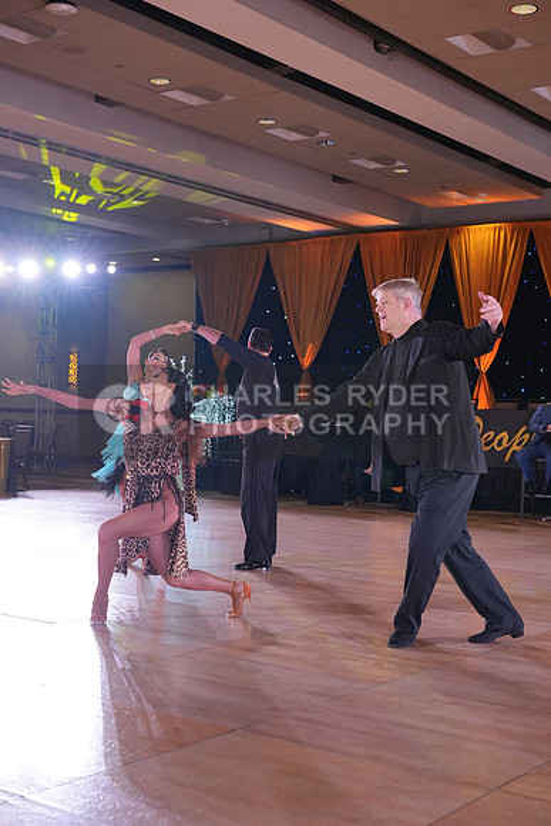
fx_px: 1147
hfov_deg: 27.0
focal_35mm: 50
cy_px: 413
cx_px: 276
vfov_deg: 39.6
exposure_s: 1/400
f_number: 4
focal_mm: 50
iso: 1600
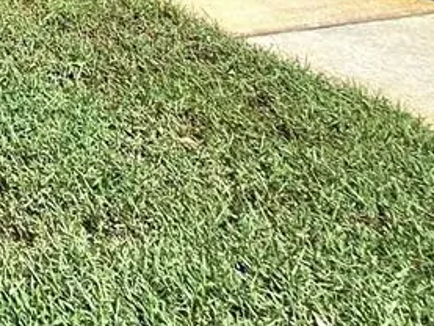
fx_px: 941
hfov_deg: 16.8
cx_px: -498
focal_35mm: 75
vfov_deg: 13.9
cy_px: -458
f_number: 2.2
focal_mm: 1.74
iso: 50
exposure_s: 1/5000
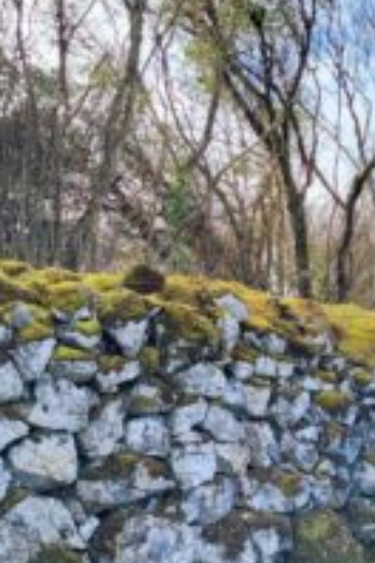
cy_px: 363
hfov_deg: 26.4
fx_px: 797
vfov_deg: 38.6
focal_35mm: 51
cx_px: 244
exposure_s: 1/730
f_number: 1.8
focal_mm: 5.4
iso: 40
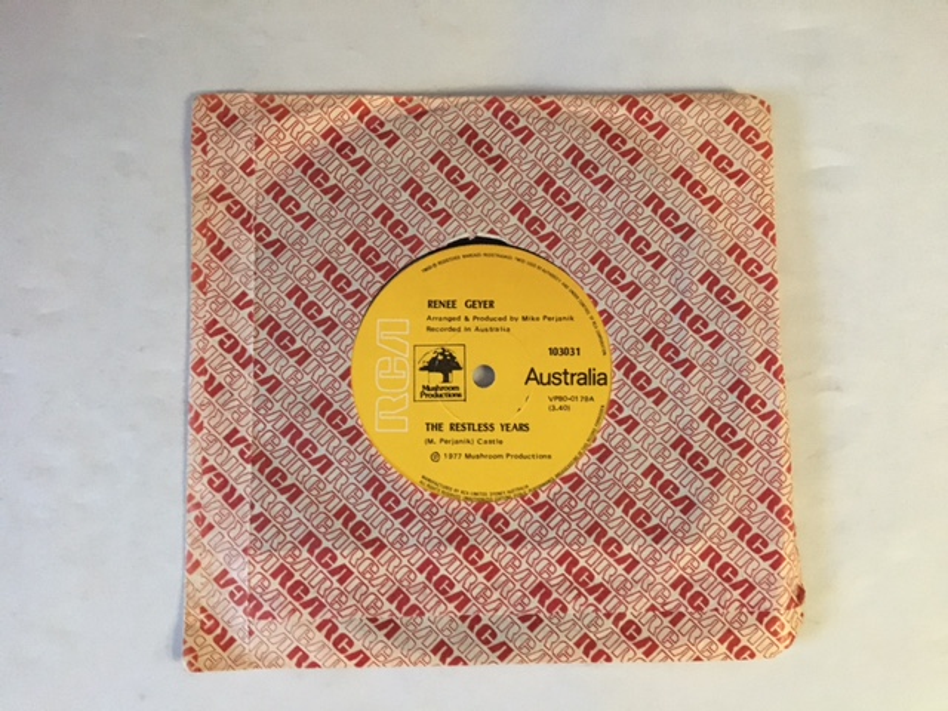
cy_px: 356
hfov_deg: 61.7
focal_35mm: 29
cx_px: 474
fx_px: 794
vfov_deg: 48.2
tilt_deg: -84.9
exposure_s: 1/17
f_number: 2.2
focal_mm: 4.15
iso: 320
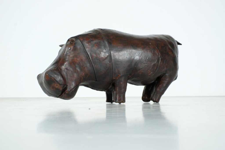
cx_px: 112
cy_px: 75
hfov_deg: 37.5
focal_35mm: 53
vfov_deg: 25.5
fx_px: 331
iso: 800
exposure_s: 1/13
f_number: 11
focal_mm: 35
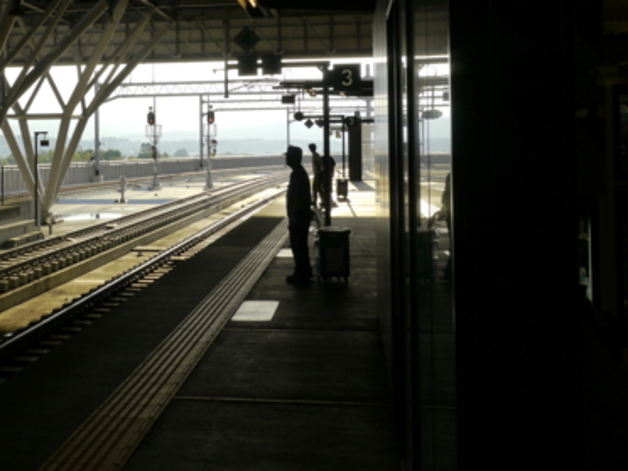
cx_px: 123
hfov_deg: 32.3
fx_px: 1052
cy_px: 122
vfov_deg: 25.0
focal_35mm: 58
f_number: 7.1
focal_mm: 18
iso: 160
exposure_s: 1/200
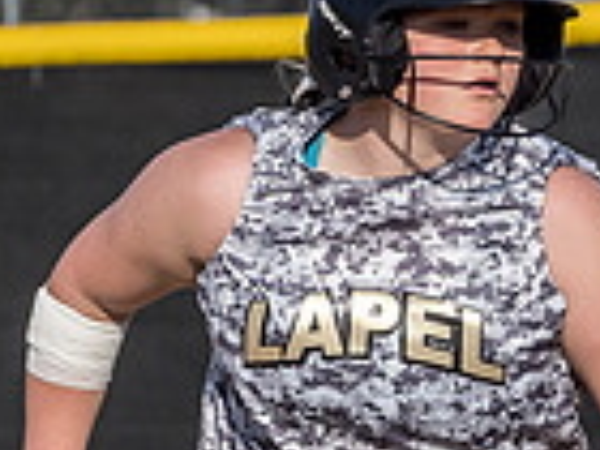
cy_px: 623
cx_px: 495
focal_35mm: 1437
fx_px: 24908
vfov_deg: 1.0
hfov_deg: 1.4
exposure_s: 1/2000
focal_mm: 138
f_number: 6.3
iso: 400
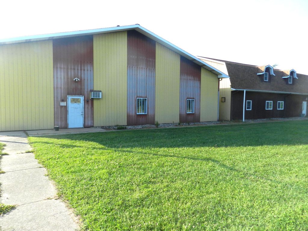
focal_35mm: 23
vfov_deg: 58.9
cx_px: 154
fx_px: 205
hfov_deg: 73.9
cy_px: 116
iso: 160
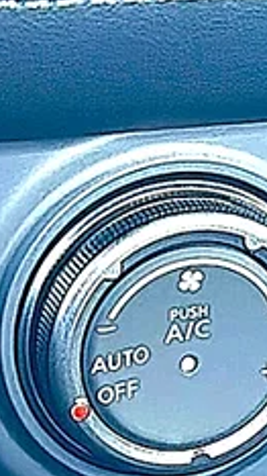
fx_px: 1775
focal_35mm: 141
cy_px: 320
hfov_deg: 8.2
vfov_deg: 15.2
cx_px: 512
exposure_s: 1/40
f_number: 1.78
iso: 160
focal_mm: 6.86
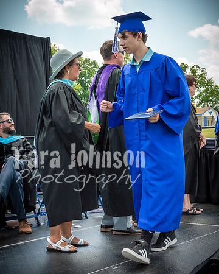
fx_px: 491
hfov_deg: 25.2
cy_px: 135
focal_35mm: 61
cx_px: 112
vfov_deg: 31.2
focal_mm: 27
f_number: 7.1
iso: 200
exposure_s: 1/320
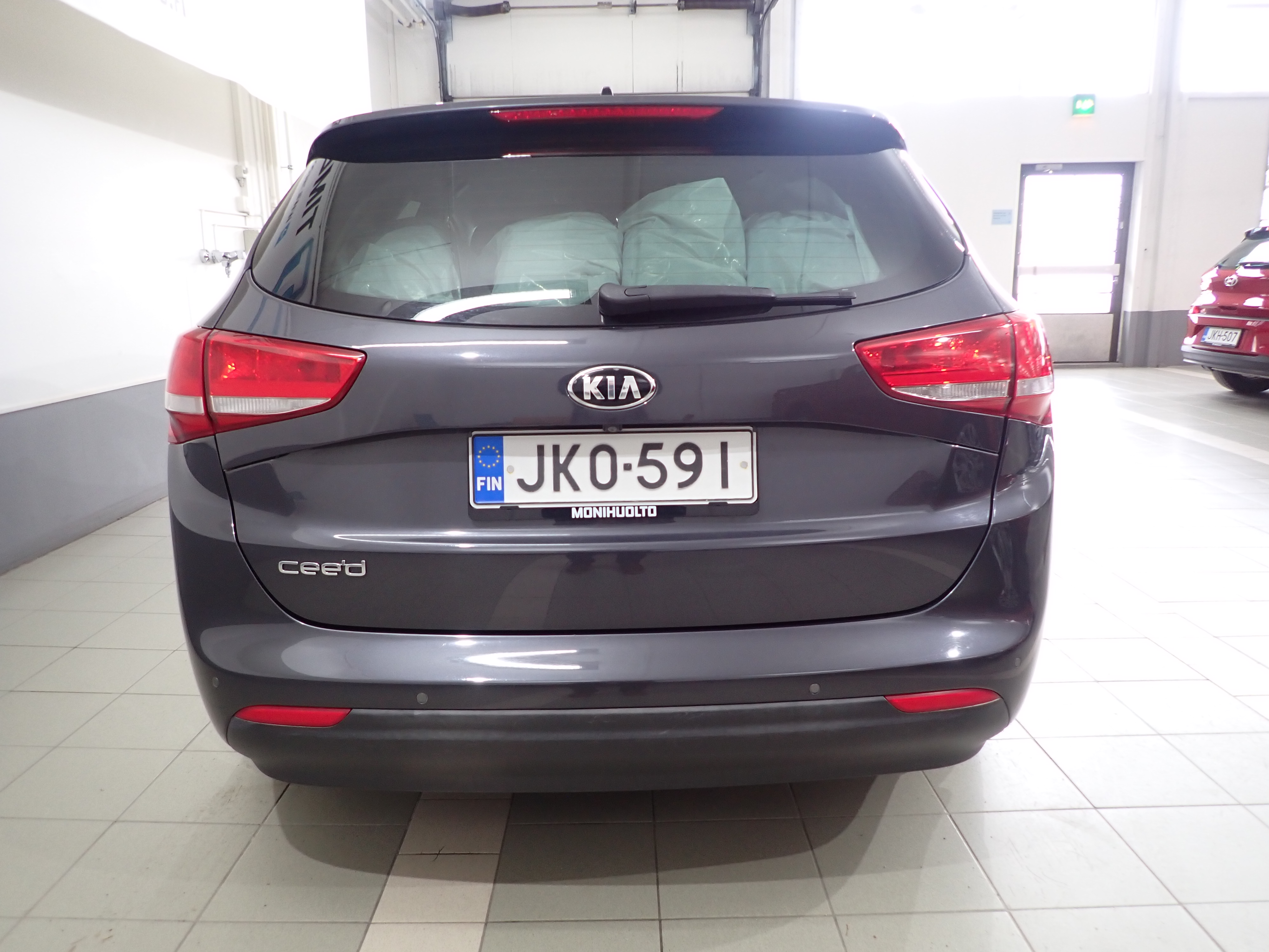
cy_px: 476
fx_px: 916
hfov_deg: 69.4
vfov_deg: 54.9
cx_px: 634
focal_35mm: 25
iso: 200
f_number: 2
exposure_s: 1/60
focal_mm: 4.5
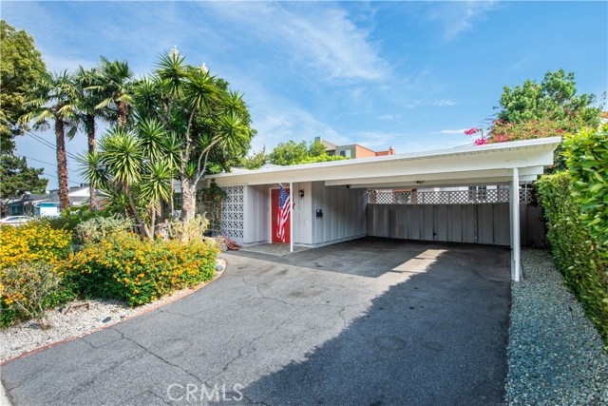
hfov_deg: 96.7
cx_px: 304
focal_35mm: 16
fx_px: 270
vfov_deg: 73.8
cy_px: 203
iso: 400
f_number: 9
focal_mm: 16
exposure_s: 1/400
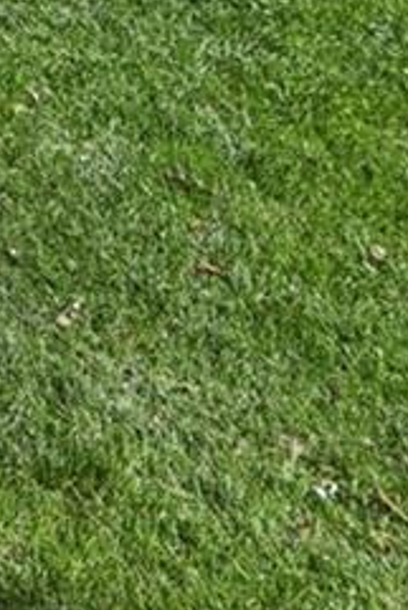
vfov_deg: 15.9
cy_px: -683
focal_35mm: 93
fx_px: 1579
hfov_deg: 8.5
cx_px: -1161
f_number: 7.1
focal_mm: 14
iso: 64
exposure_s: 1/125
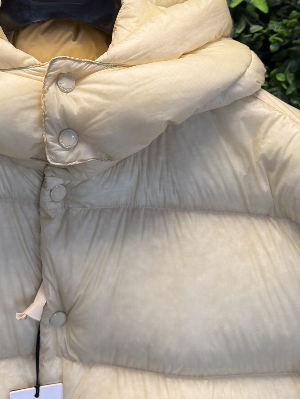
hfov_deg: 29.9
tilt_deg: -7.9
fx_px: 555
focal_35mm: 48
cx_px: 81
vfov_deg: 37.8
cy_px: 64
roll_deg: +1.2
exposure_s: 1/50
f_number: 1.78
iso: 125
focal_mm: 6.76
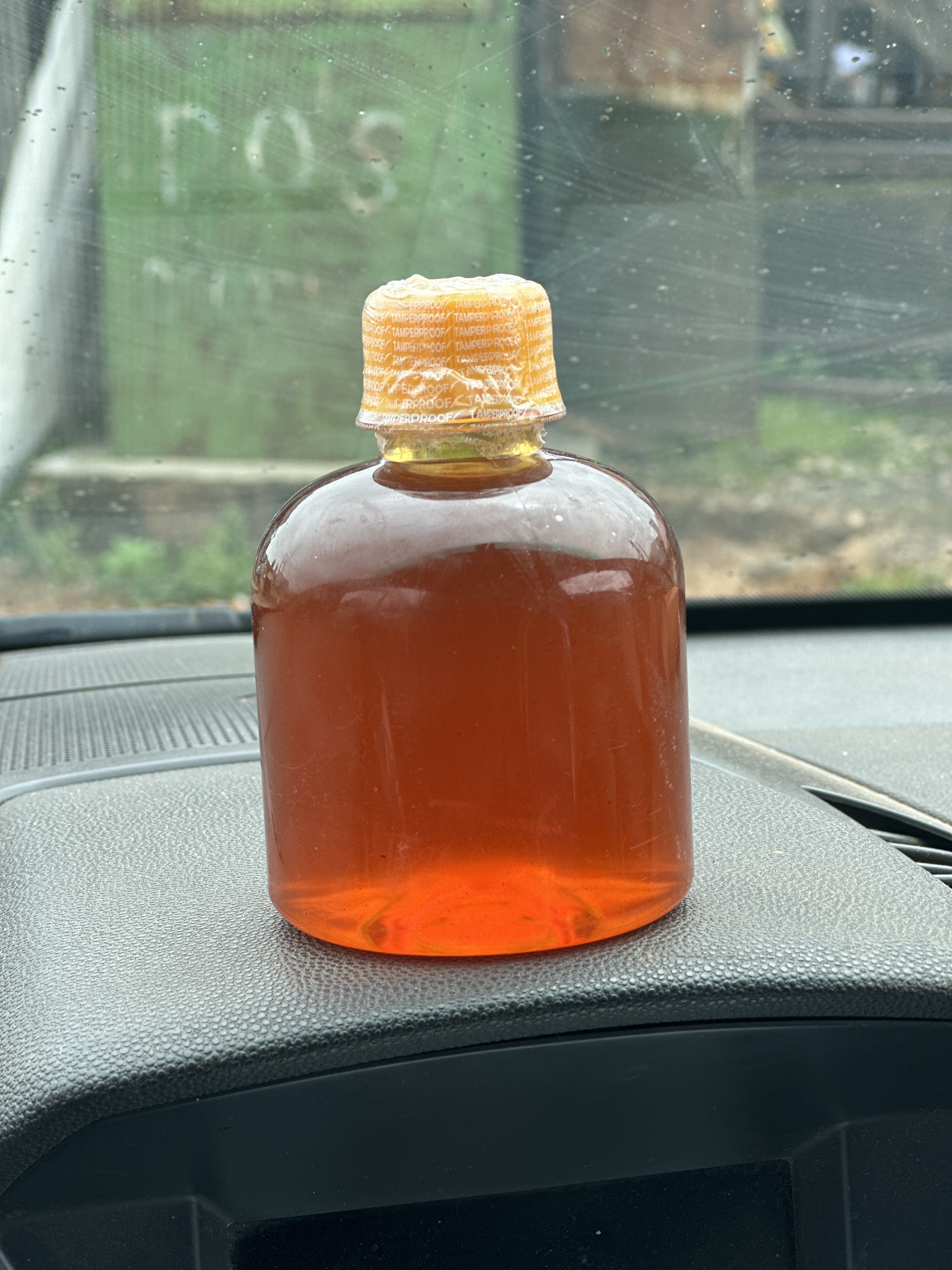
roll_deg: -1.2
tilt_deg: -9.9
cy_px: 635
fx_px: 2824
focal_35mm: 77
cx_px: 476
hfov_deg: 19.1
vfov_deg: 25.3
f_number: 2.8
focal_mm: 9
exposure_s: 1/121
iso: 20
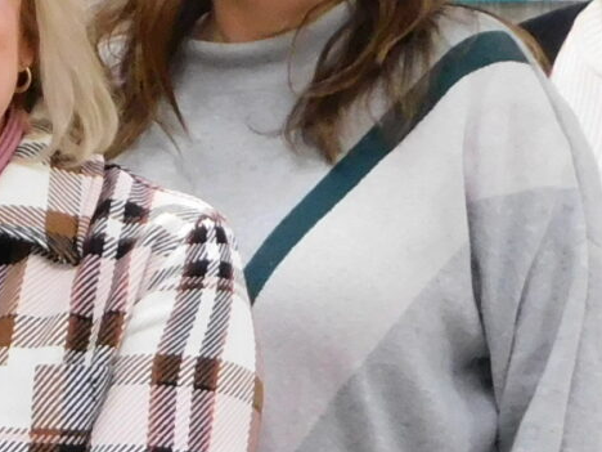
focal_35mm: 164
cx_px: -445
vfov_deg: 9.0
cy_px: 505
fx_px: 2852
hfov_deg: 11.3
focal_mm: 5.3
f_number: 3.2
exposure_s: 1/25
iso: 400
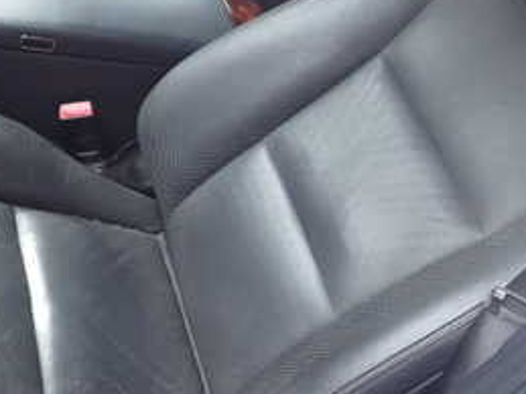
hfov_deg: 33.2
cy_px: 201
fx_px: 881
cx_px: 288
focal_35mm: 58
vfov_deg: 25.2
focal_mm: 4.5
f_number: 2
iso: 100
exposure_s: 1/100
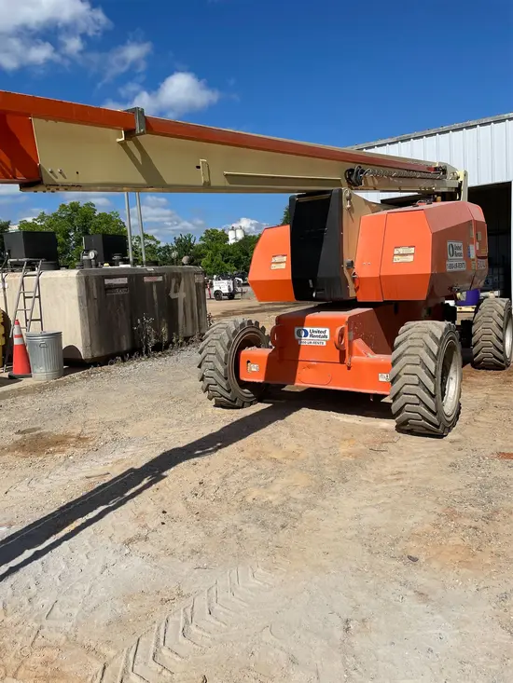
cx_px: 256
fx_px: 514
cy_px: 342
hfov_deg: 53.1
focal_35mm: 26
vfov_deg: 67.3
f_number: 1.6
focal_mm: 4.2
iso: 50
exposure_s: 1/8403
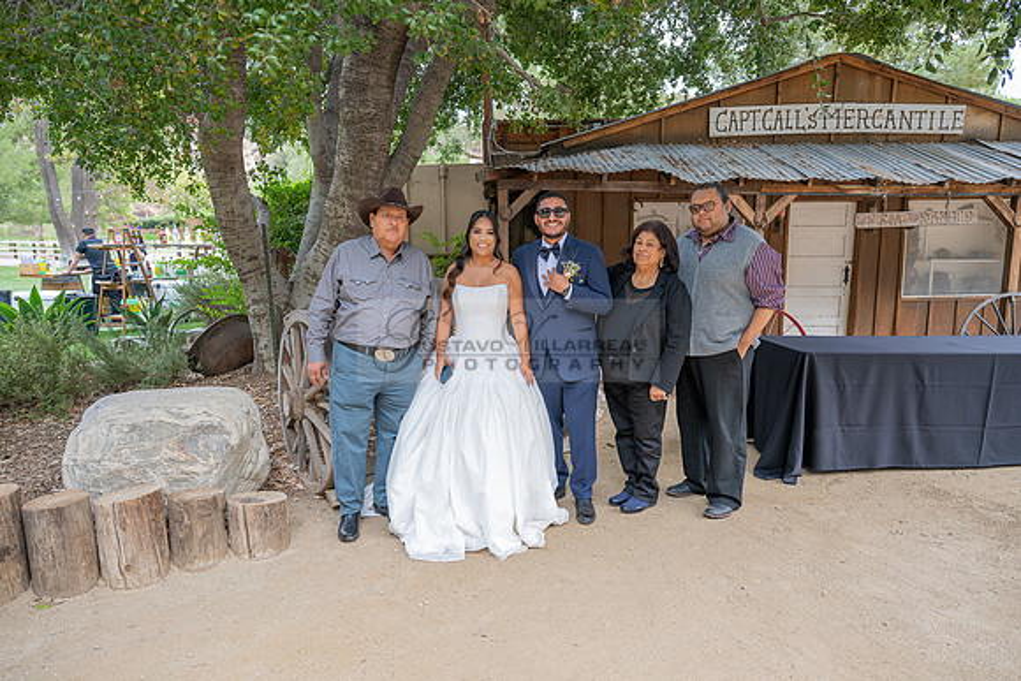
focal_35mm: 24
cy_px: 340
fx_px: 681
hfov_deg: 73.7
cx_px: 510
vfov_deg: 53.2
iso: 320
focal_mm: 24
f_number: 2.8
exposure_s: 1/160
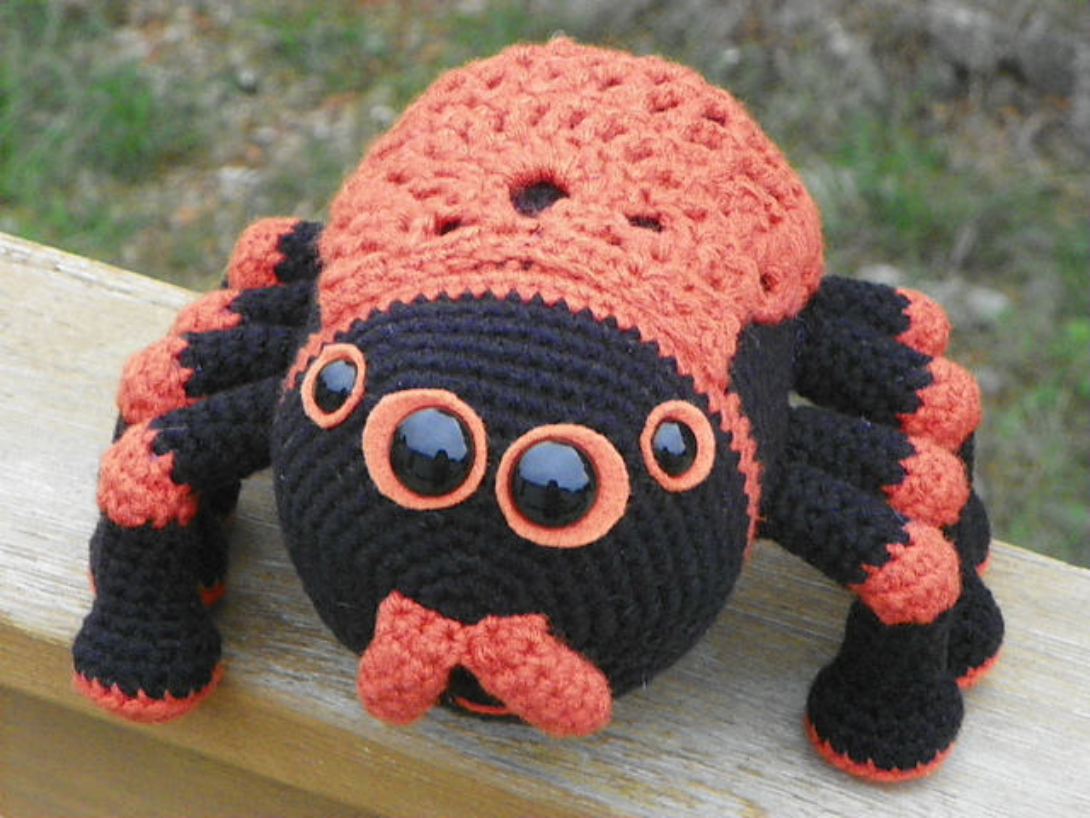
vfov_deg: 17.0
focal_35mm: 87
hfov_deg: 22.5
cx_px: 545
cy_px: 409
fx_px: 2739
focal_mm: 15.5
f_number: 4
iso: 640
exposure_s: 1/40
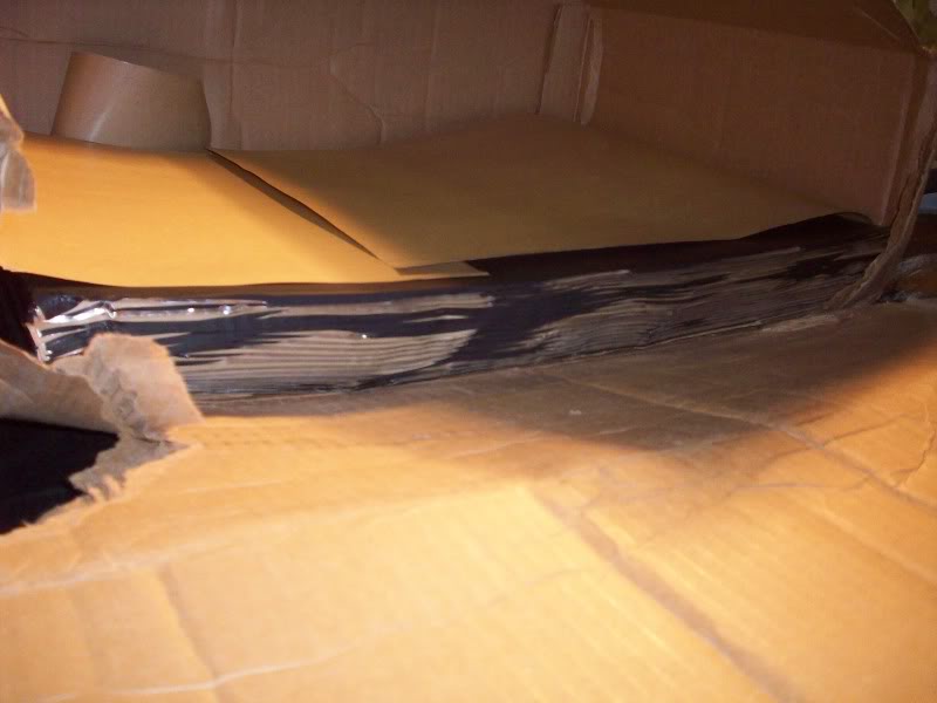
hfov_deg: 50.1
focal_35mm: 37
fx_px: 1002
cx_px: 468
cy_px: 352
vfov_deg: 38.7
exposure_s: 1/64
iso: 200
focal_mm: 6.2
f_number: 2.8
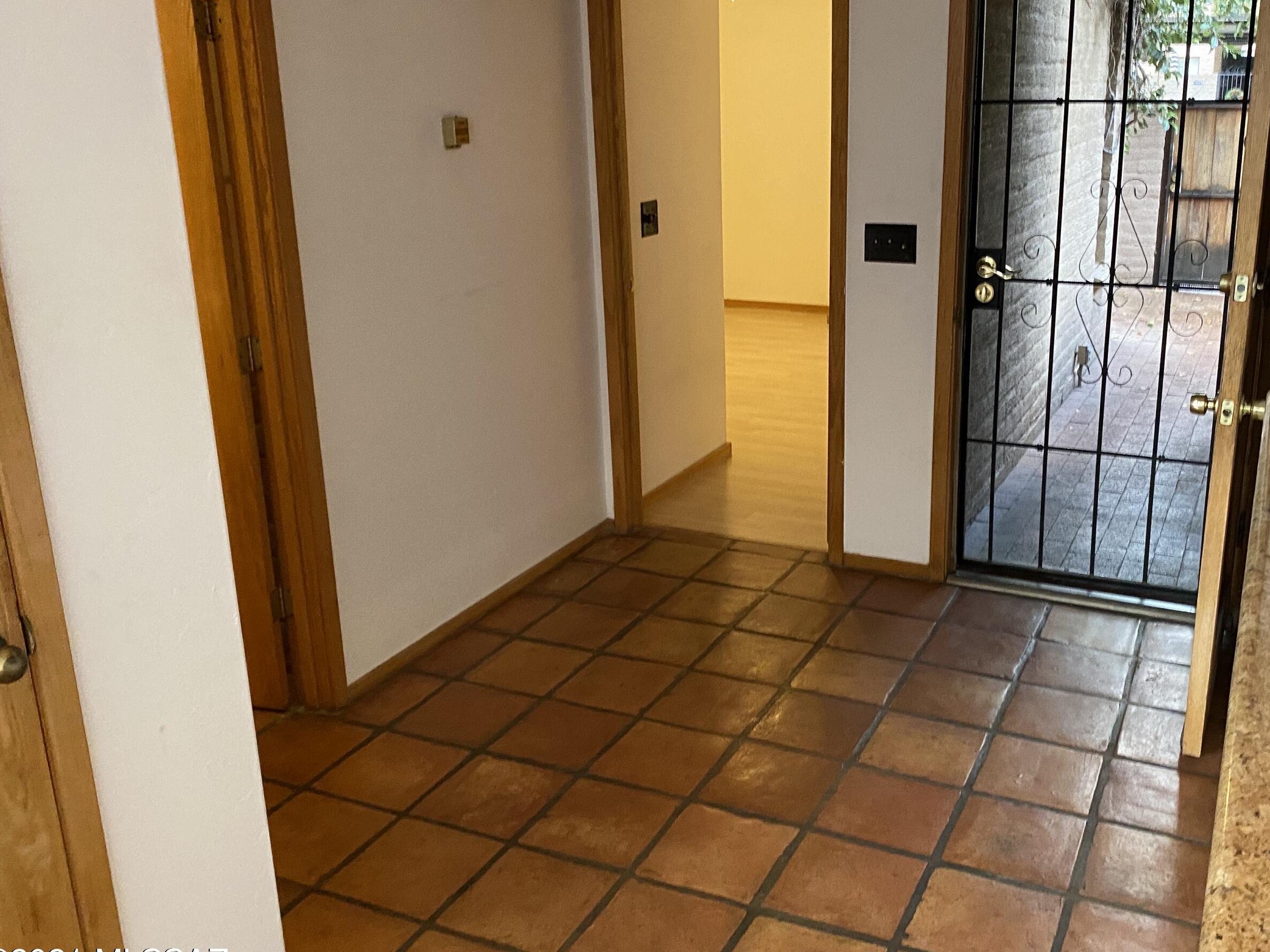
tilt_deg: -13.9
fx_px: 1211
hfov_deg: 54.8
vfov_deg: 42.9
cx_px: 788
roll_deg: +1.2
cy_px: 413
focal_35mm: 33
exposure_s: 1/60
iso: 400
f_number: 1.8
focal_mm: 4.25
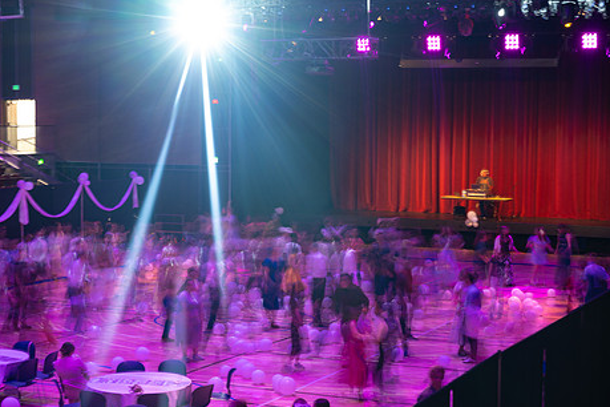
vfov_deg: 18.9
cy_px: 213
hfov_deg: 28.1
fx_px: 1220
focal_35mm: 72
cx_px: 307
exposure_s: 1.6
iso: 40
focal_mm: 57
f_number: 4.5
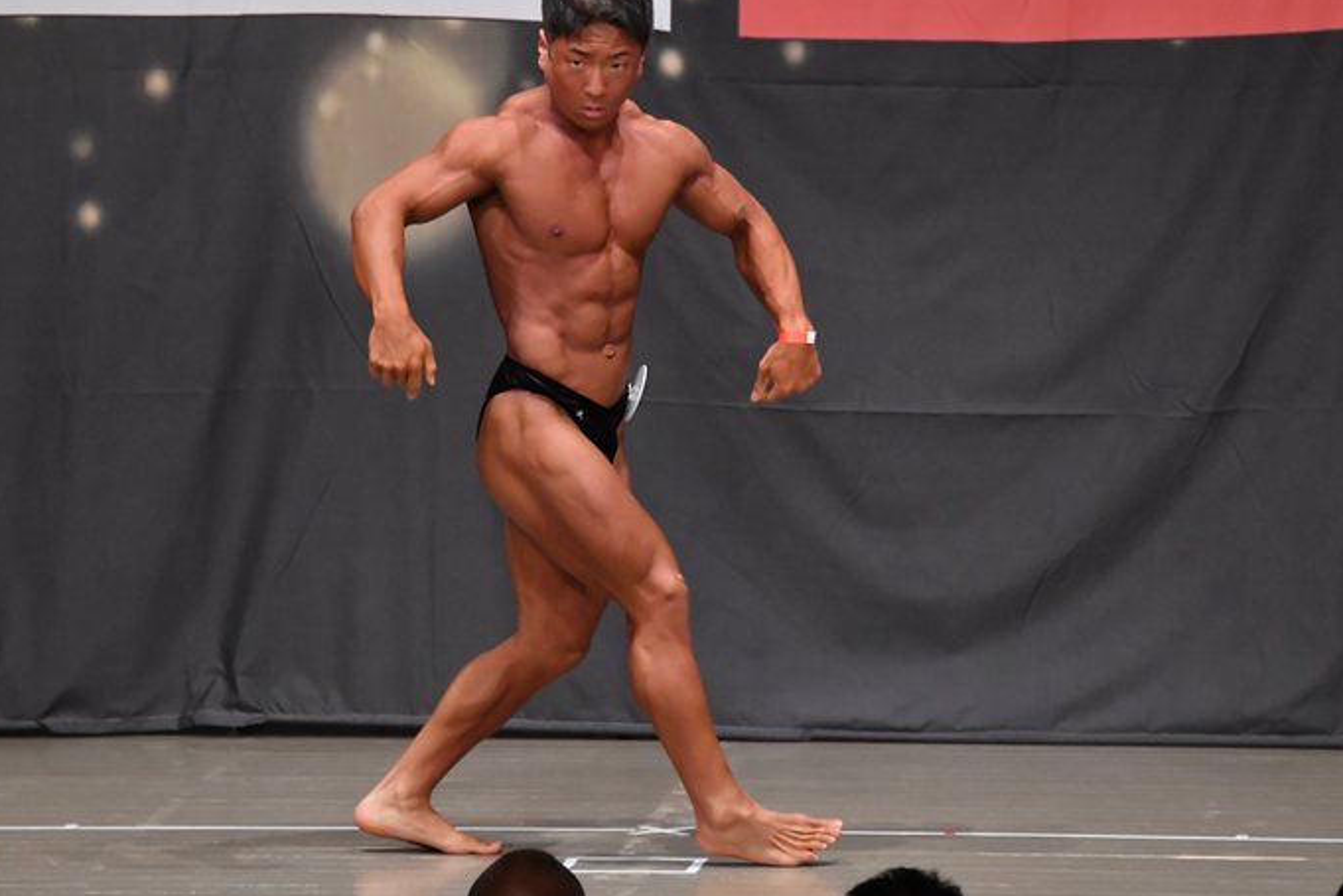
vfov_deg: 4.7
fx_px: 10818
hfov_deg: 7.1
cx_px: 707
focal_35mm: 290
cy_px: 403
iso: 6400
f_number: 5.6
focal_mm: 170
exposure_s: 1/400
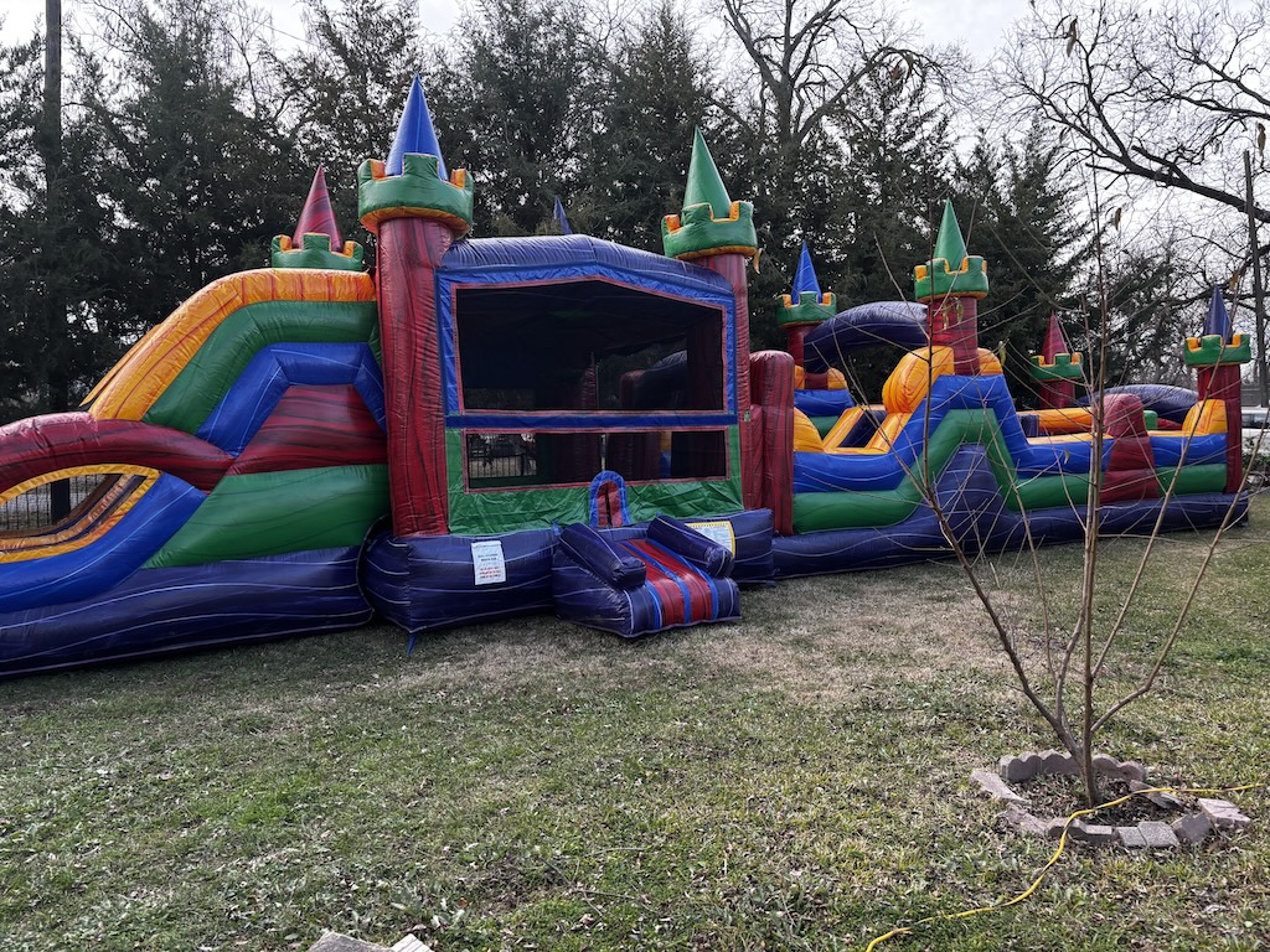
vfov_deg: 53.1
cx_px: 635
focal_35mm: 26
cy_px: 476
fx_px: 954
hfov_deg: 67.3
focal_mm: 5.96
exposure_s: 1/172
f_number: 1.6
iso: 50
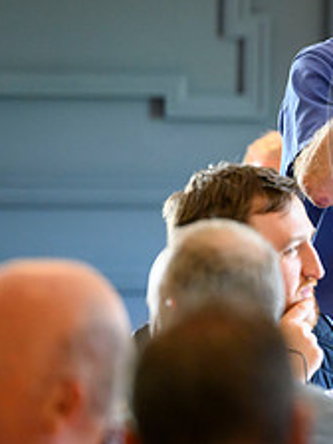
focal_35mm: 497
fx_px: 6375
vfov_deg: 4.0
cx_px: 531
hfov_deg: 3.0
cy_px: 124
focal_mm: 200
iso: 5000
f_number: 2.8
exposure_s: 1/320
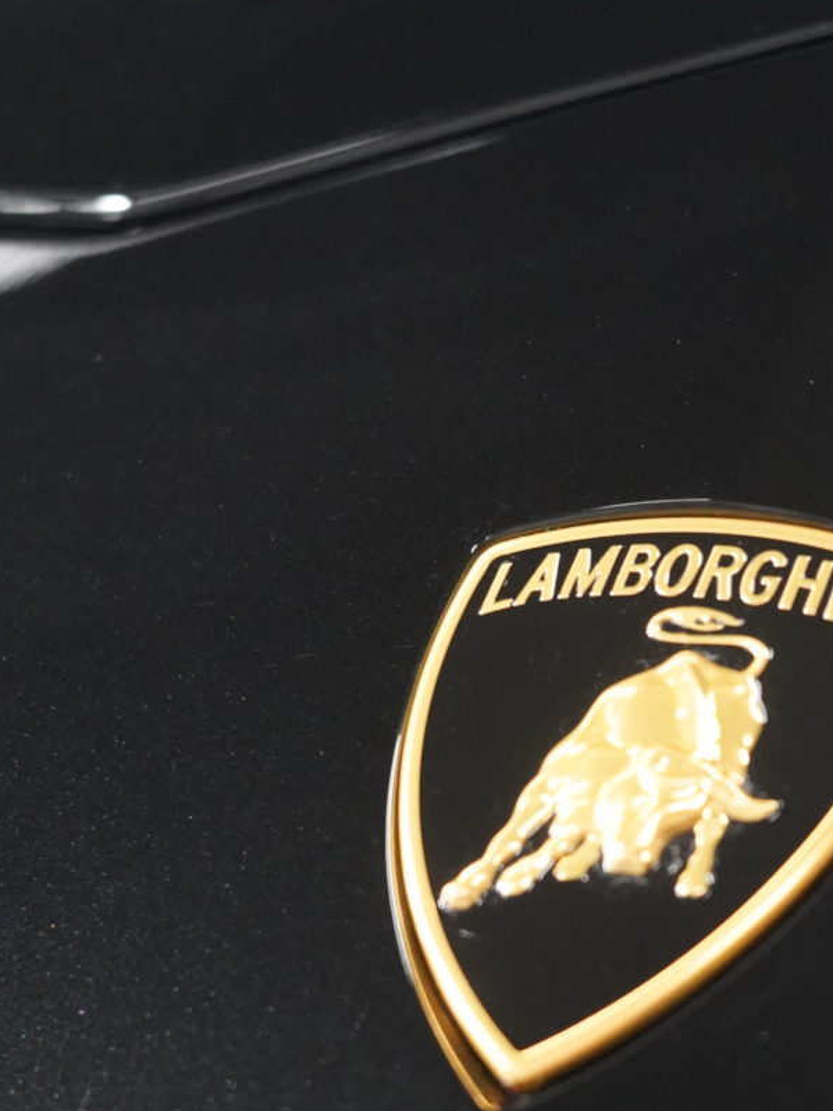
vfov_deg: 22.9
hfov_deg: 17.2
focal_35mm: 85
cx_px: 681
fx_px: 2728
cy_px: 727
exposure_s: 1/125
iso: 12800
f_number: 5.6
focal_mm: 46
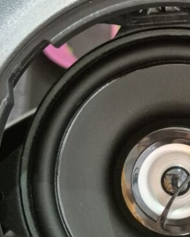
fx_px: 443
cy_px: 153
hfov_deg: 22.8
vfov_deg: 29.9
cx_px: 208
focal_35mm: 63
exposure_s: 1/100
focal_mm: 5.4
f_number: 1.8
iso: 2500
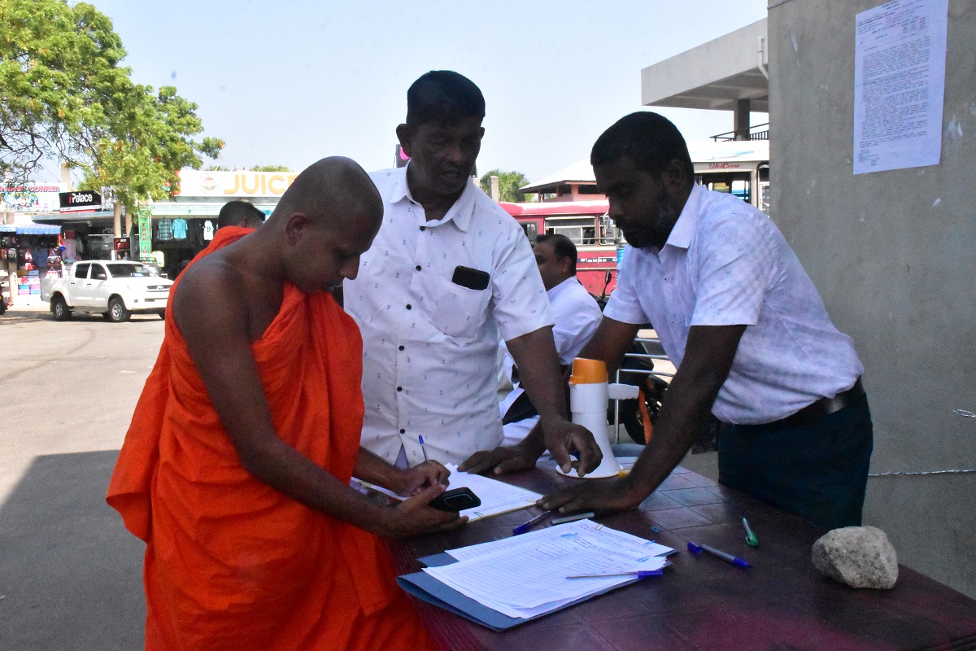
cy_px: 326
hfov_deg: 57.2
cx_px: 488
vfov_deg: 40.0
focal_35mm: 33
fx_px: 895
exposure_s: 1/2000
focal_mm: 22
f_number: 22
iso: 16000
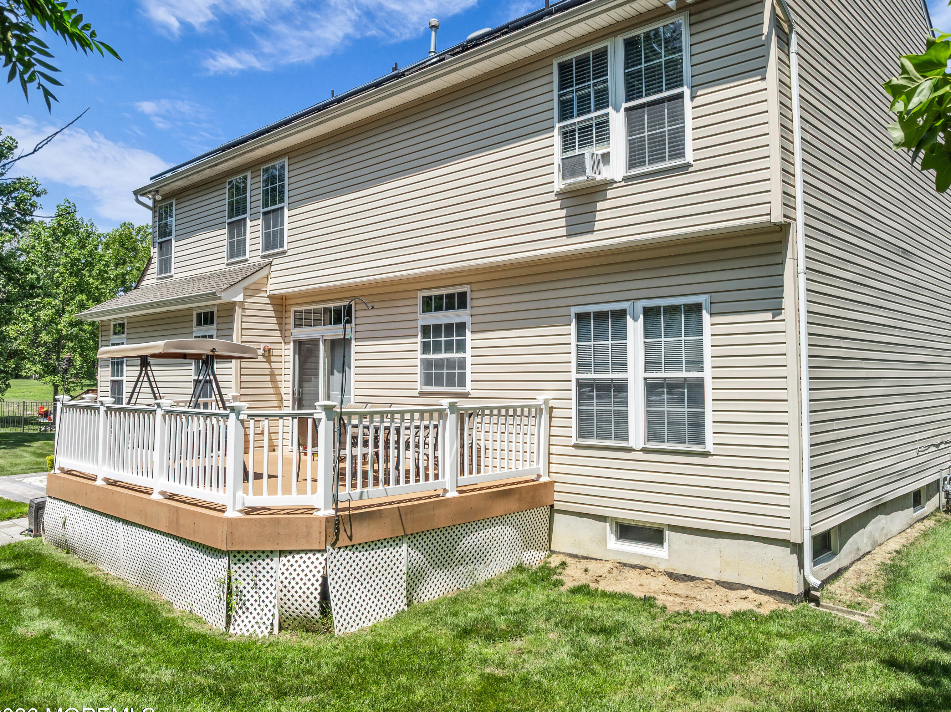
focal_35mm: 27
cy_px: 352
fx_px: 741
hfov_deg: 65.3
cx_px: 506
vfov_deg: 51.3
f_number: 2.8
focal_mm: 12.29
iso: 100
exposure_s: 1/1600
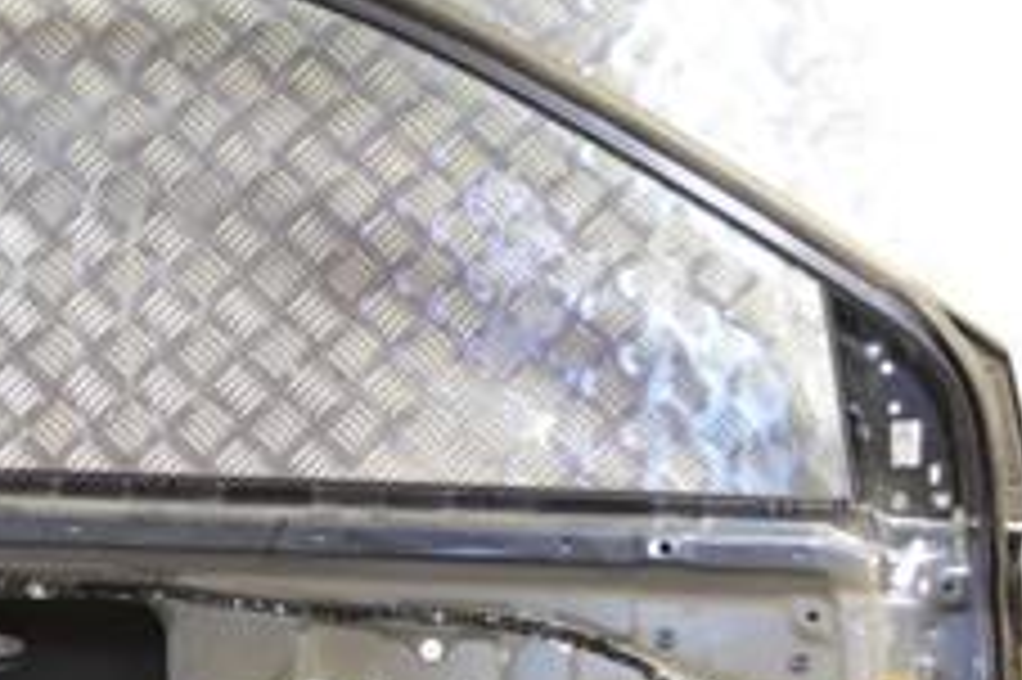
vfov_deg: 12.2
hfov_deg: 18.3
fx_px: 3149
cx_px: 270
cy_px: 635
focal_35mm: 111
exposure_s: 1/30
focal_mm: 28
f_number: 4.5
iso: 360
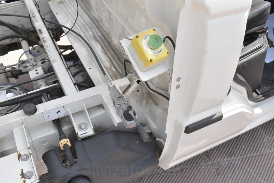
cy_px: 92
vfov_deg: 36.9
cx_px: 137
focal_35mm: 36
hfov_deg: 53.1
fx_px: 274
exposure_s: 1/1600
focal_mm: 24
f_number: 6.3
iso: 1600
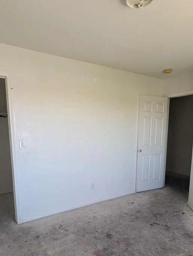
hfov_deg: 56.9
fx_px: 178
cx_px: 90
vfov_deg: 70.3
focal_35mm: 24
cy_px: 160
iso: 53
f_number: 2.2
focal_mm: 2.35
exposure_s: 1/41
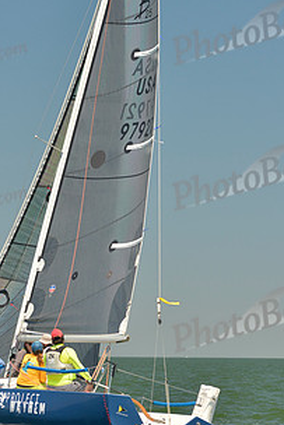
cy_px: 122
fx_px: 2210
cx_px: 100
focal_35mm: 187
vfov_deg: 11.0
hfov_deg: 7.3
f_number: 5
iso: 200
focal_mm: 98
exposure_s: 1/640
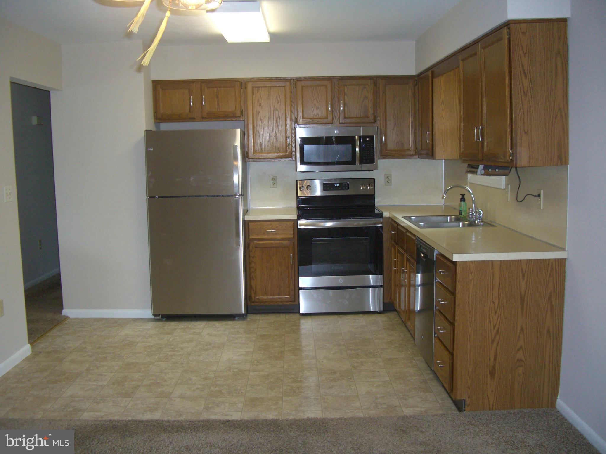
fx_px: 665
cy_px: 227
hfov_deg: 49.0
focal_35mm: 38
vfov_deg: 37.7
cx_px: 303
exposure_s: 1/60
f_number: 2.8
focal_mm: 7.9
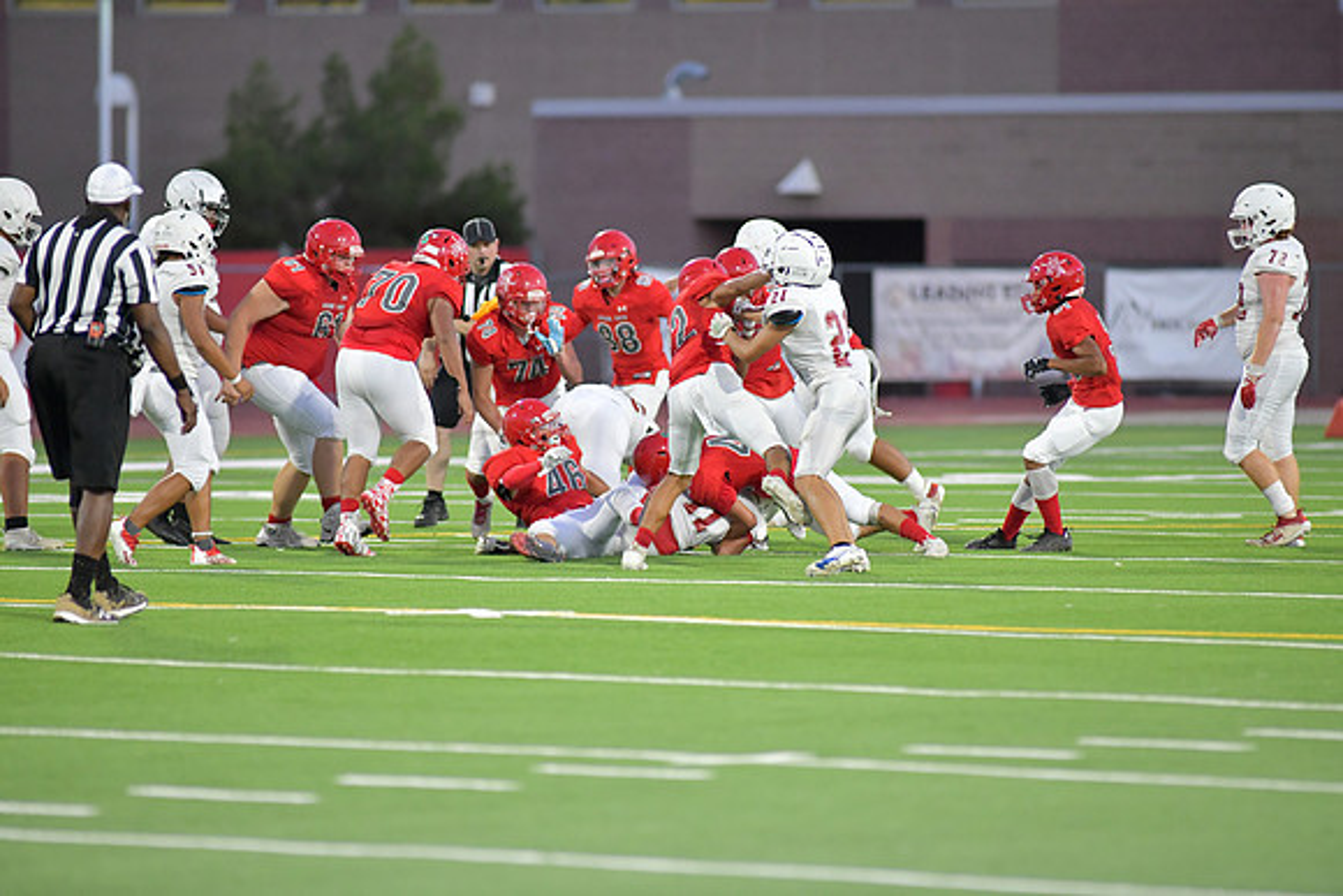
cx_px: 672
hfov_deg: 6.9
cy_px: 448
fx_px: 11194
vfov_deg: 4.6
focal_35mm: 300
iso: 5600
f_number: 3.5
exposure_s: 1/1250
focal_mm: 300
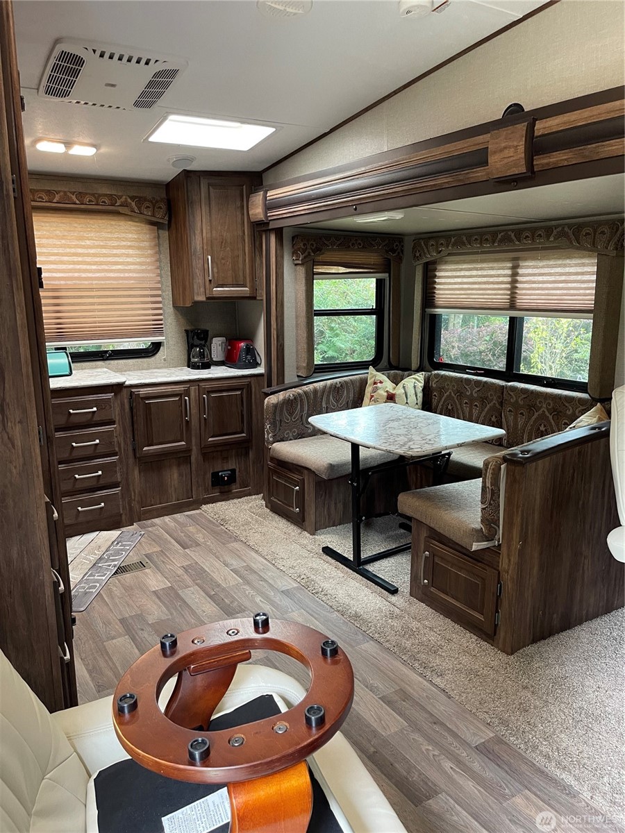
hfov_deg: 54.9
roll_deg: +0.2
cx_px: 312
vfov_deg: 69.4
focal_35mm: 25
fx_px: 602
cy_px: 416
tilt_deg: -12.2
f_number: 1.6
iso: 250
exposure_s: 1/60
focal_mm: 5.1
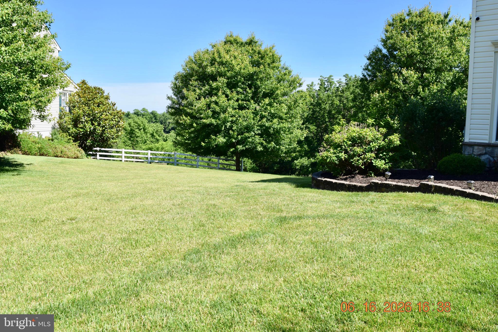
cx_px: 249
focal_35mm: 33
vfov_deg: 40.0
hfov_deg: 57.2
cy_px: 166
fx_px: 456
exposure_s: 1/320
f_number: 9
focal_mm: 22
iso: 200
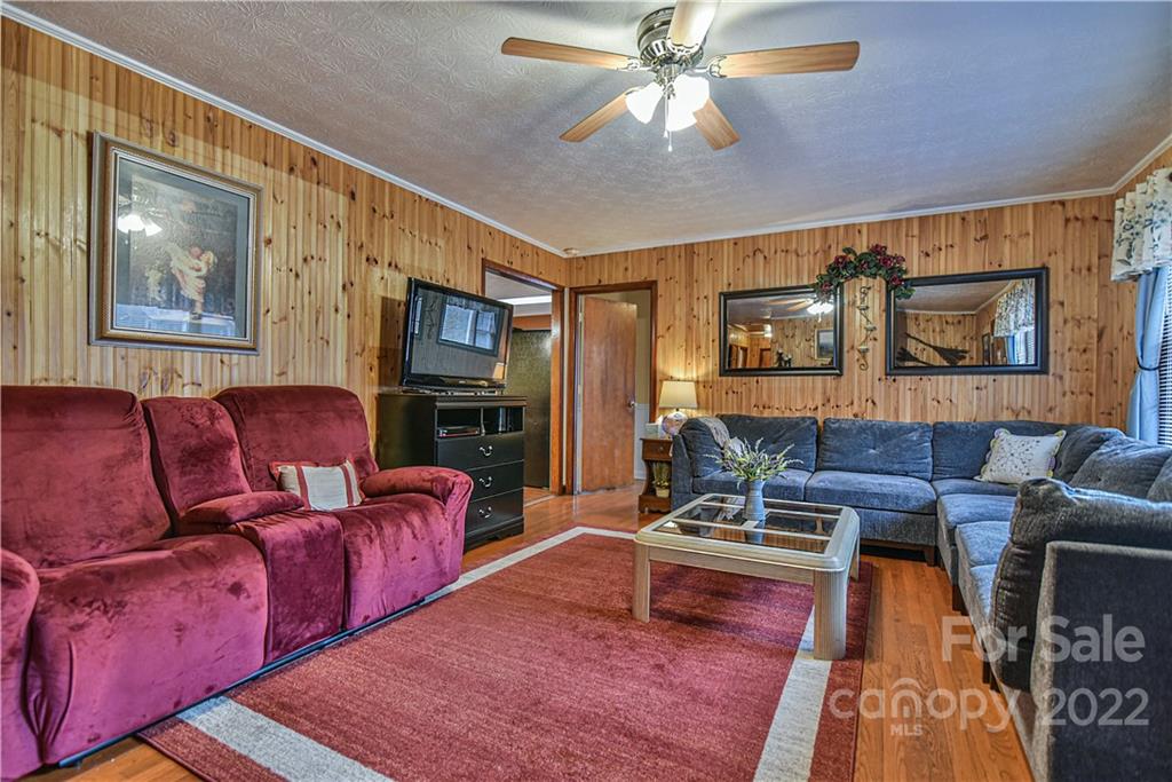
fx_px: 553
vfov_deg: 70.5
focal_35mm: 17
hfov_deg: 93.3
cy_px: 391
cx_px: 586
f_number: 3.5
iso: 1600
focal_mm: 17
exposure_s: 1/50
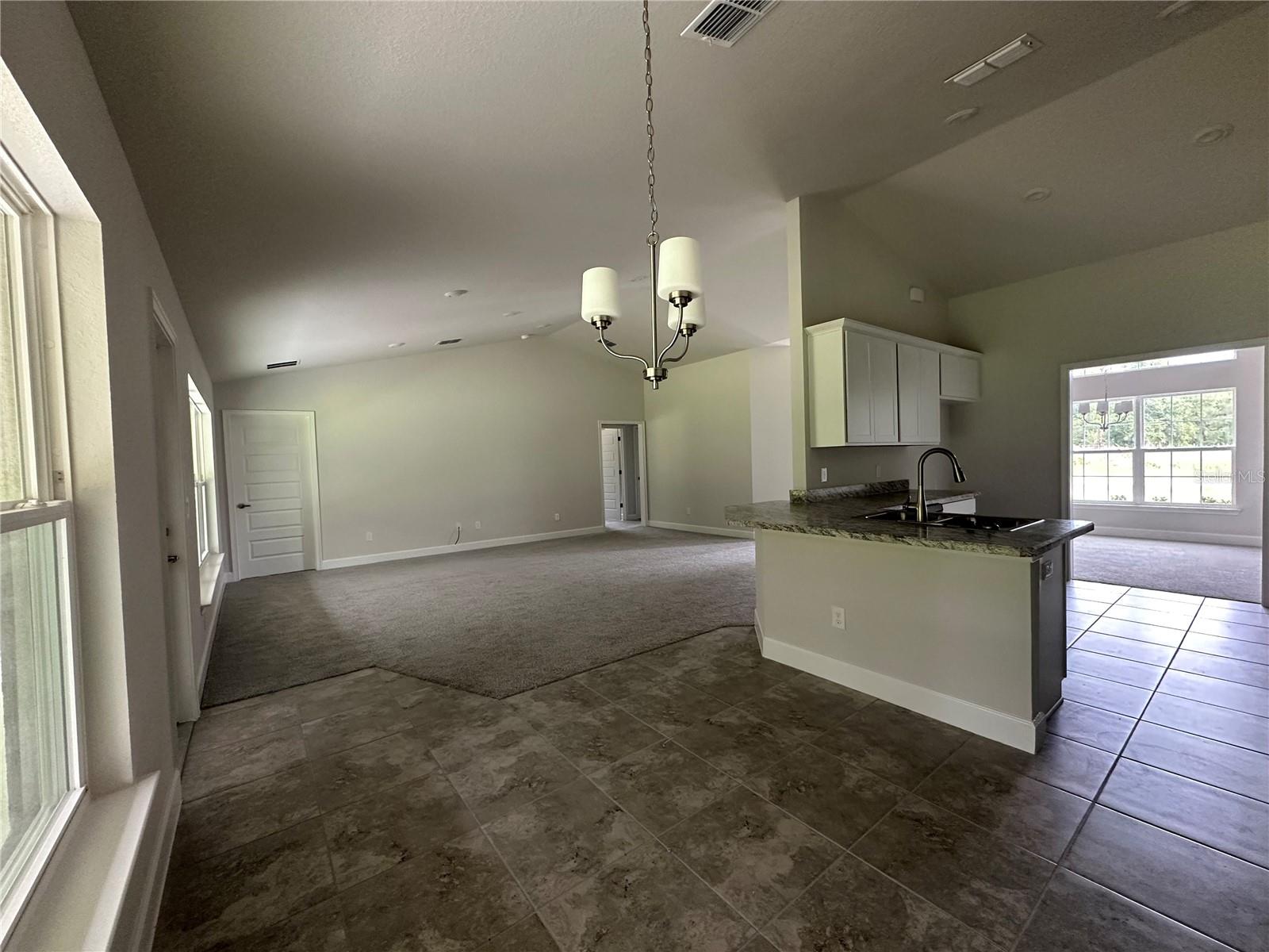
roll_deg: +1.7
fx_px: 513
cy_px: 476
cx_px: 634
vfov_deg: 85.7
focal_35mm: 14
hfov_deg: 102.1
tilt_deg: -0.9
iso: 320
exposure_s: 1/94
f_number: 2.2
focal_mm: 2.22
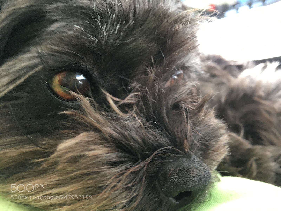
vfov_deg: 48.2
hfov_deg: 61.7
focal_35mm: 29
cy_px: 106
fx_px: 235
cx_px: 140
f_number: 2.2
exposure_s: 1/33
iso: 80
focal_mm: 4.15
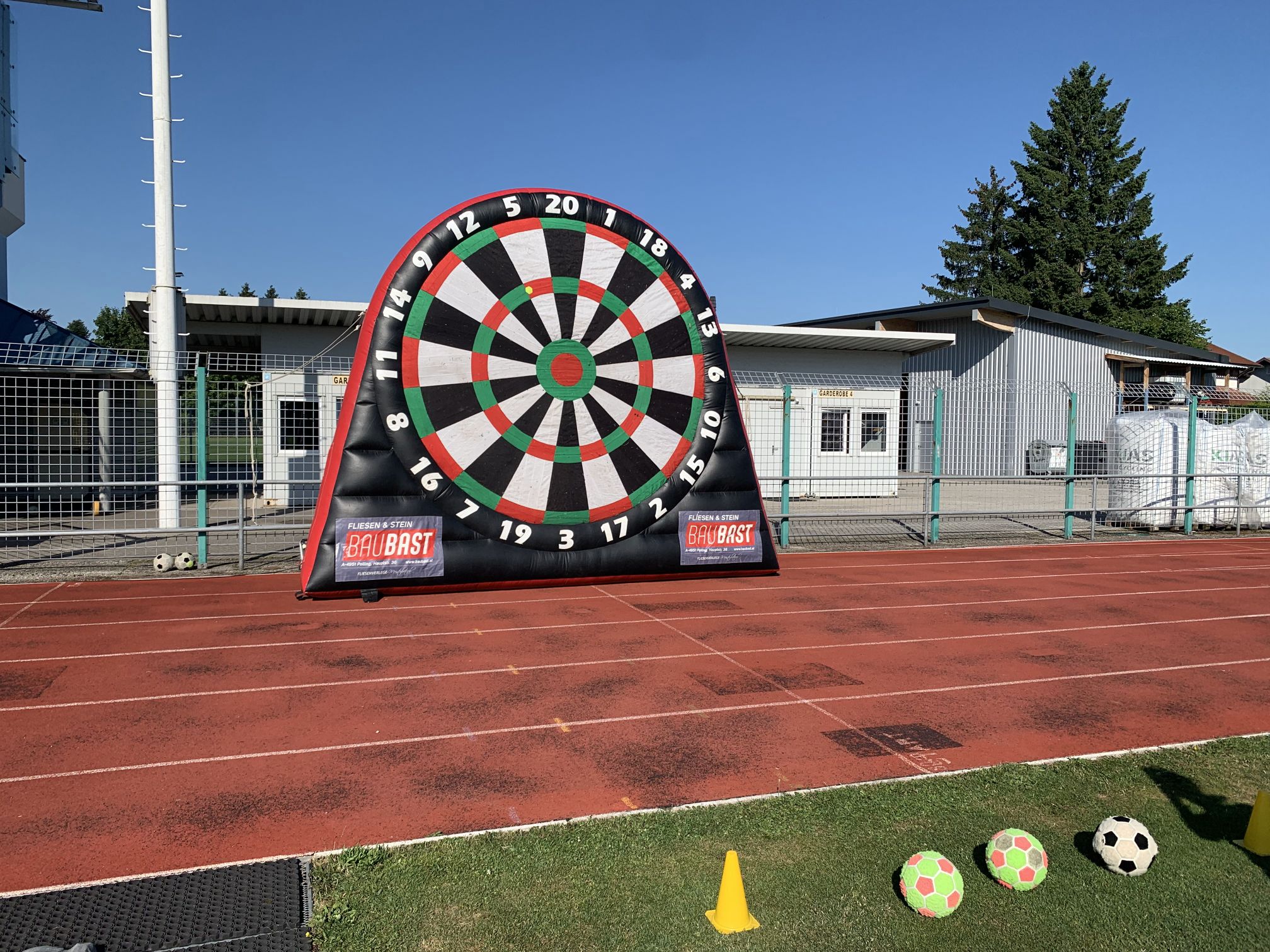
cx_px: 635
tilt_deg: -3.5
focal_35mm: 26
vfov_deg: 53.1
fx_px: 954
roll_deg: -1.2
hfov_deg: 67.3
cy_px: 476
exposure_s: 1/3401
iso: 25
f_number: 1.8
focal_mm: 4.25
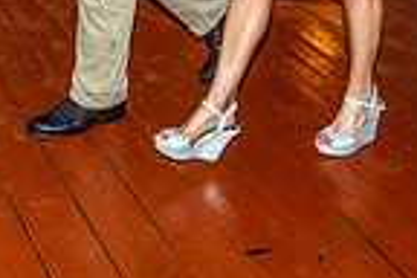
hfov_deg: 20.1
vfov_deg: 12.5
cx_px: 139
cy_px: -197
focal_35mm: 101
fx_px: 1170
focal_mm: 25
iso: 800
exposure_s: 1/200
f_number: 4
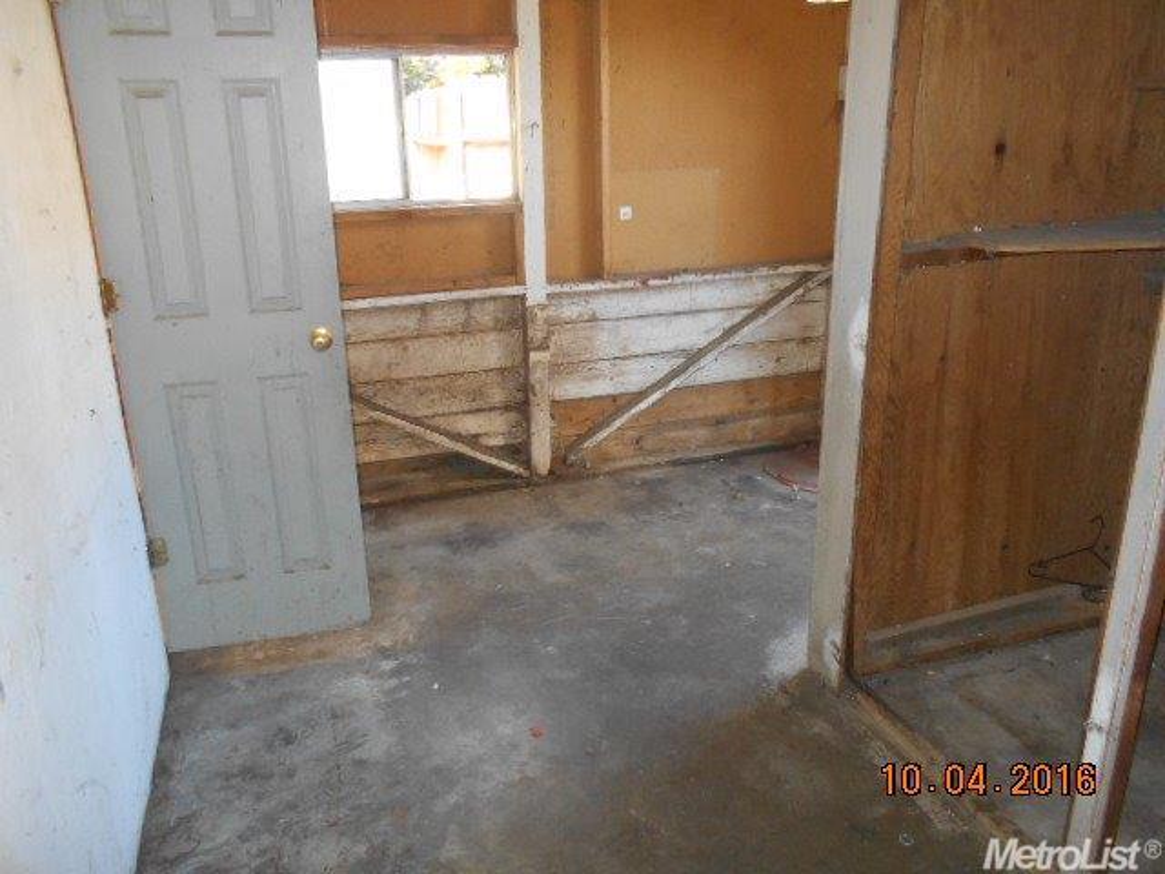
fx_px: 875
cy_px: 437
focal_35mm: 26
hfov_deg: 67.3
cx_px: 582
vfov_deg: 53.1
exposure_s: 1/25
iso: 250
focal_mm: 4.6
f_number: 3.2
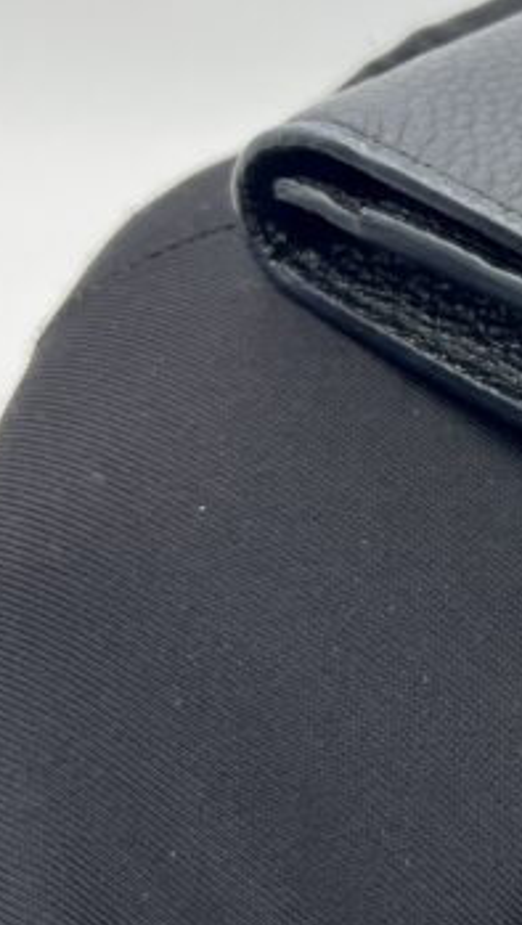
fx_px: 2037
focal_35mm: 83
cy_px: 252
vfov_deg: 25.3
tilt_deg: -31.7
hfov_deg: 13.6
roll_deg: -0.9
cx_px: 829
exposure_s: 1/100
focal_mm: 5.7
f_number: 1.5
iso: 32
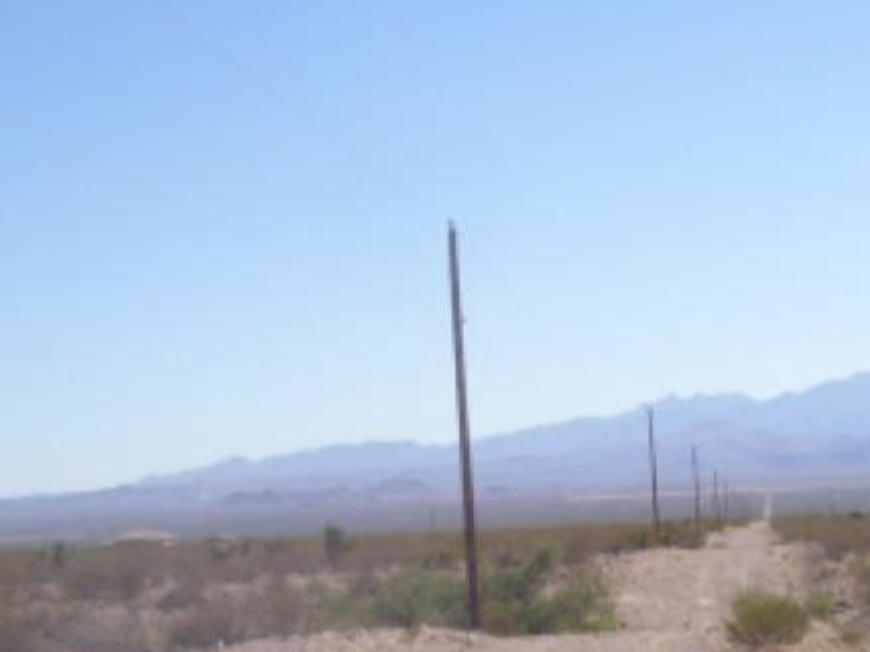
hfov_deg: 22.7
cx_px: 549
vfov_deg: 16.9
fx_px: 2161
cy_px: 613
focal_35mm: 86
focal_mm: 6
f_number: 4.8
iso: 80
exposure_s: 1/800
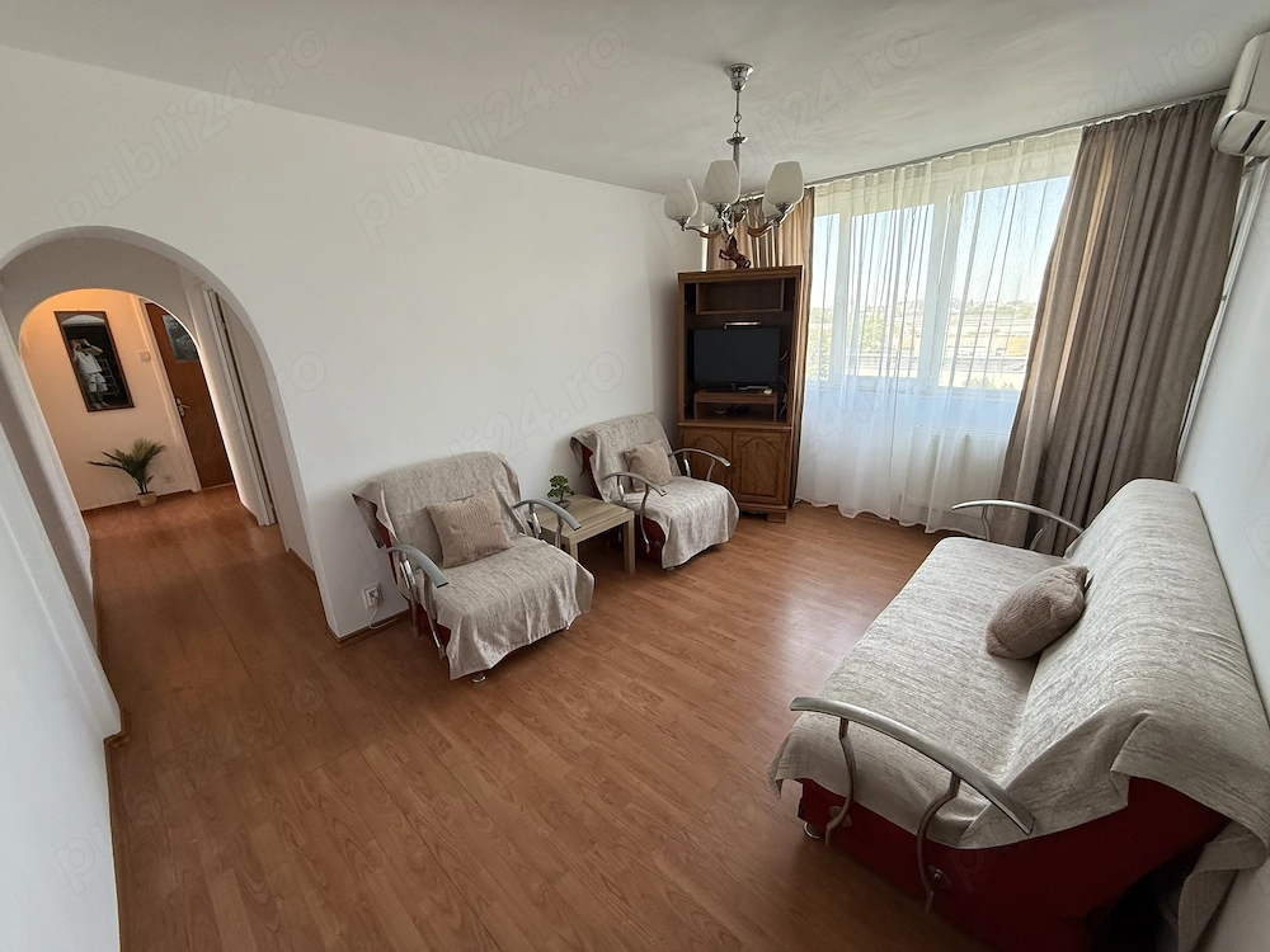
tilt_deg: -16.9
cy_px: 476
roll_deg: +1.3
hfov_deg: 102.1
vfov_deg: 85.7
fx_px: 514
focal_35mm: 14
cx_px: 635
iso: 200
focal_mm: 2.22
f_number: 2.2
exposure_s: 1/99
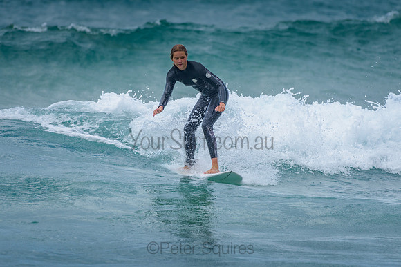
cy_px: 138
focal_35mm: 613
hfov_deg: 3.4
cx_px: 182
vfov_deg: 2.2
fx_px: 6829
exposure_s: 1/2000
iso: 160
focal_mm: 500
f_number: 5.6
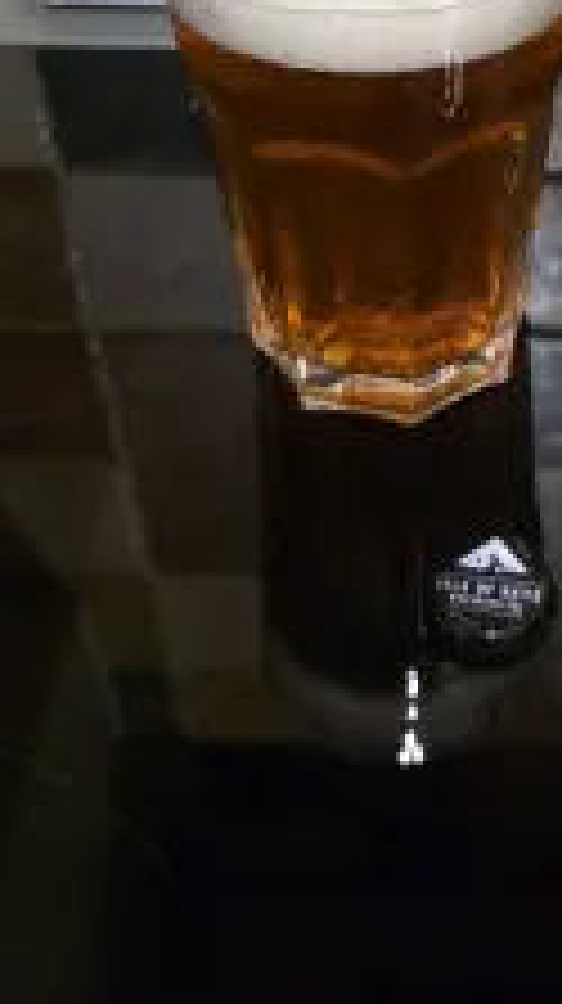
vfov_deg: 42.8
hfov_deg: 25.4
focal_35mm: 45
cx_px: 531
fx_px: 1195
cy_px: 158
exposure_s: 1/100
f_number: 1.7
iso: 1600
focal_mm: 6.3
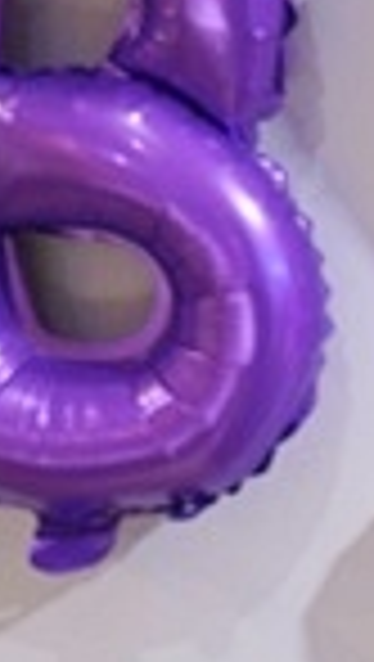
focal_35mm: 171
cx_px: 973
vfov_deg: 12.5
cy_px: 628
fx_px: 3006
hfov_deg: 6.7
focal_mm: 30
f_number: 5.6
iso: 1000
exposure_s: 1/30
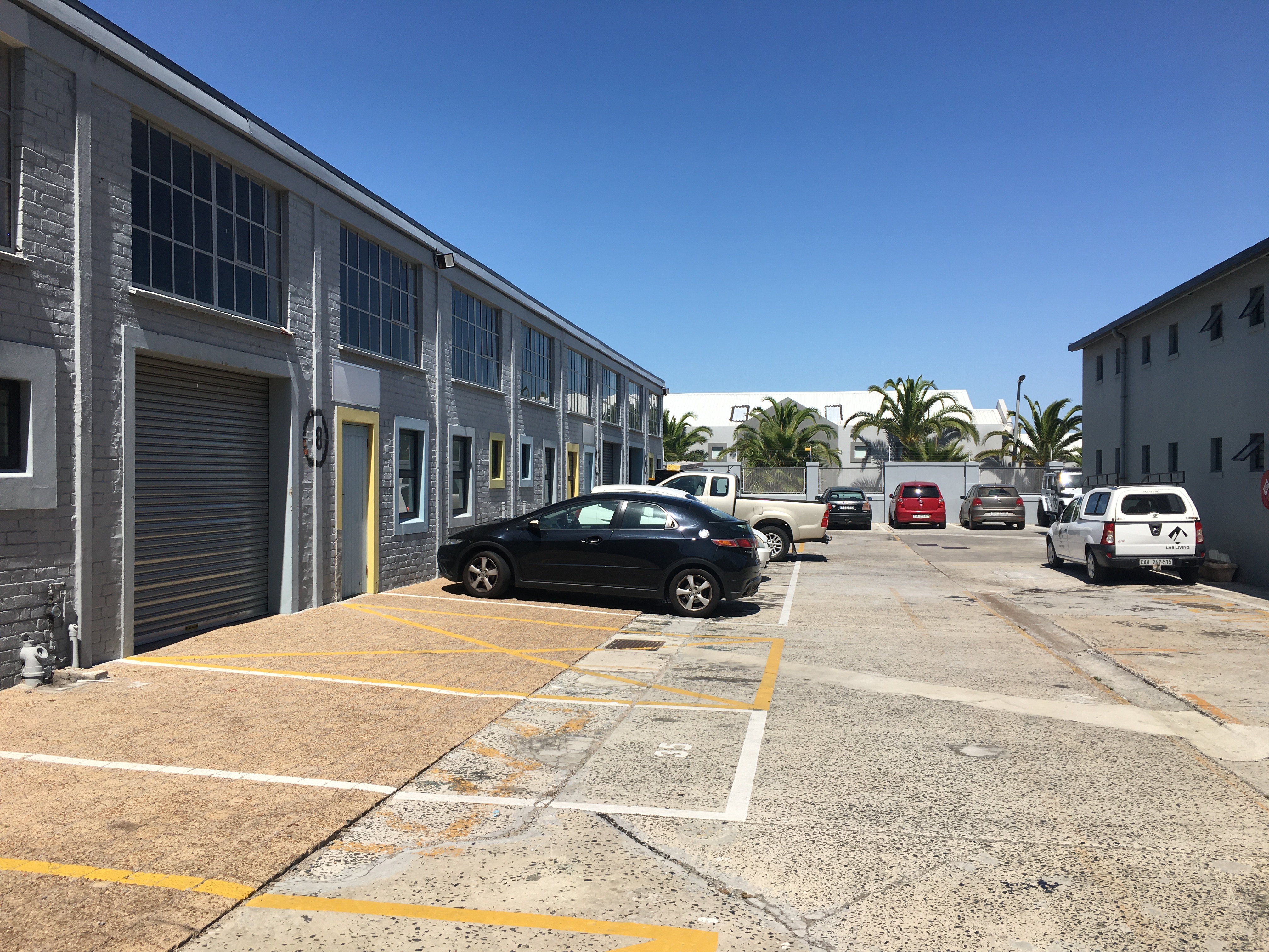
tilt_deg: +1.1
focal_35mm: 29
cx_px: 634
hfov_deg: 61.7
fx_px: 1063
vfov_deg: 48.2
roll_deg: -0.1
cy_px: 476
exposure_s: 1/2198
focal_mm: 4.15
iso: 25
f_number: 2.2
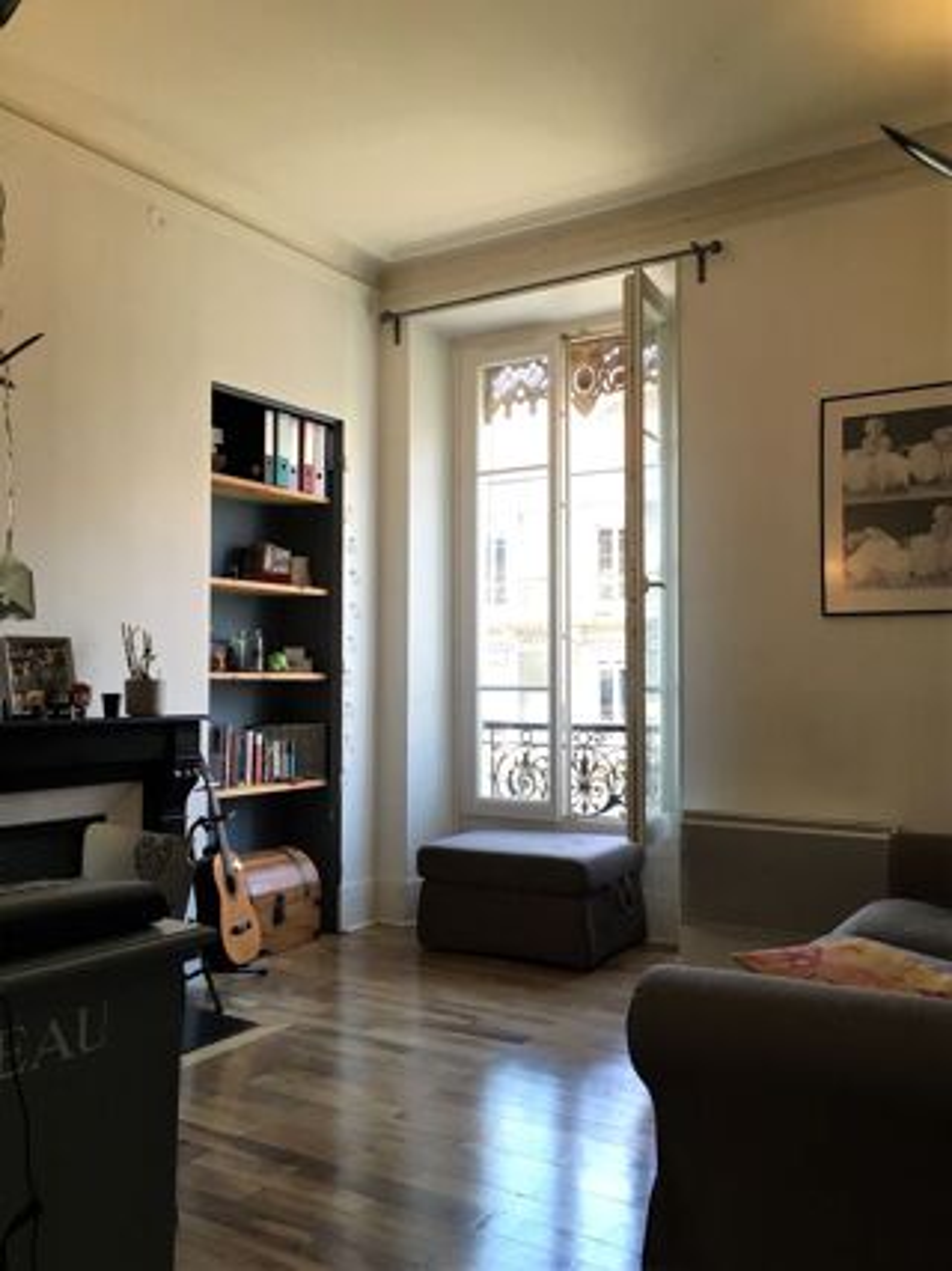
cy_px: 636
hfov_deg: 48.2
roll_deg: +1.8
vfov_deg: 61.7
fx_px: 1064
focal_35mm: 29
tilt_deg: +2.6
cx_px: 476
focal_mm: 4.15
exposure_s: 1/33
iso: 32
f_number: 2.2
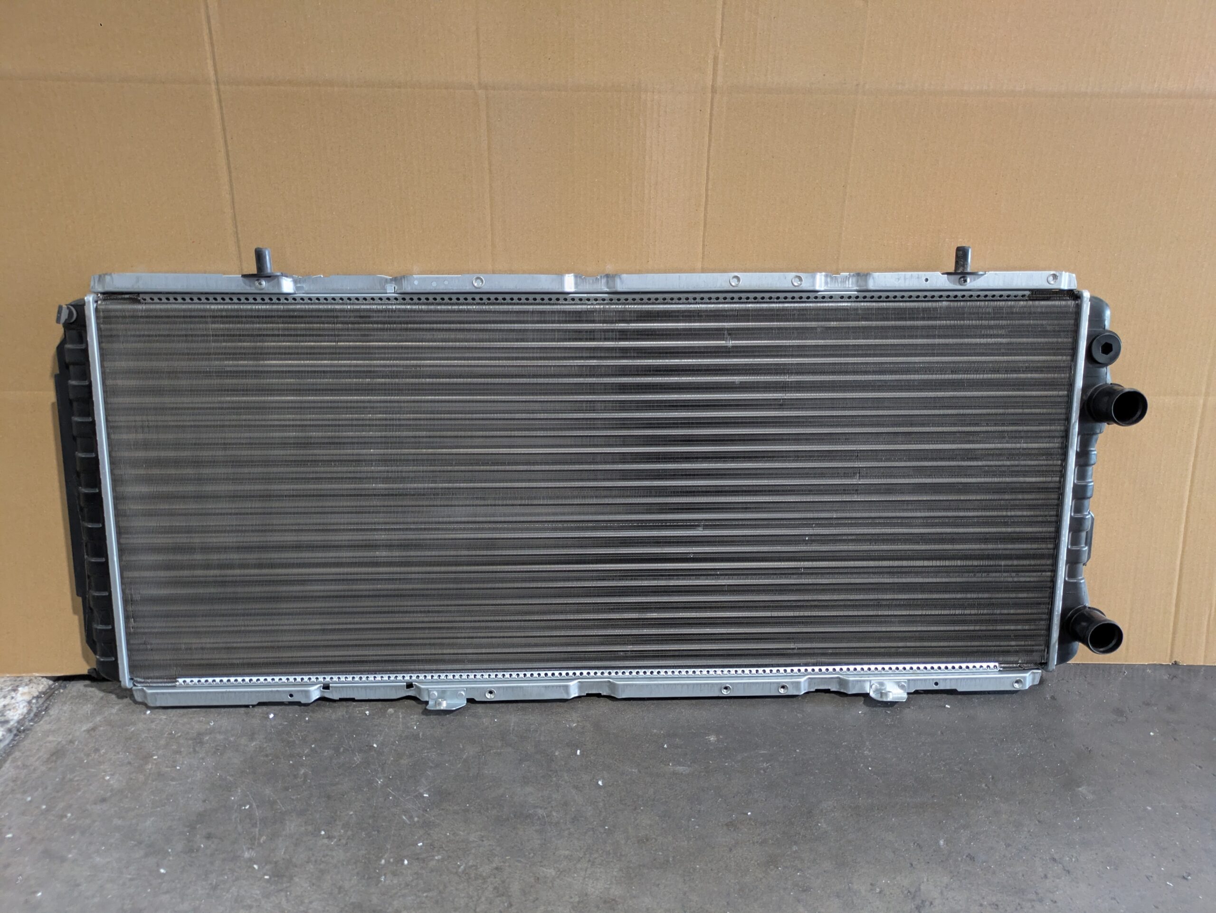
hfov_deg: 69.4
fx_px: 879
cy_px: 456
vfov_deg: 54.9
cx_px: 608
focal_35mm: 25
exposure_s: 1/50
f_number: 1.89
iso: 532
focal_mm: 5.43
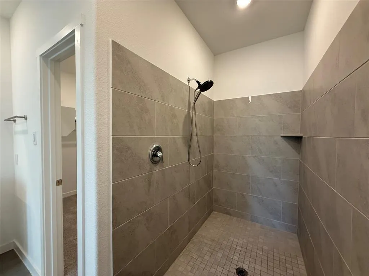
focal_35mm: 14
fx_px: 149
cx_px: 184
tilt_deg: -1.8
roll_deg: -0.3
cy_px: 138
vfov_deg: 85.7
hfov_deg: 102.1
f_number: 2.2
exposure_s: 1/120
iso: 320
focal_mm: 2.22
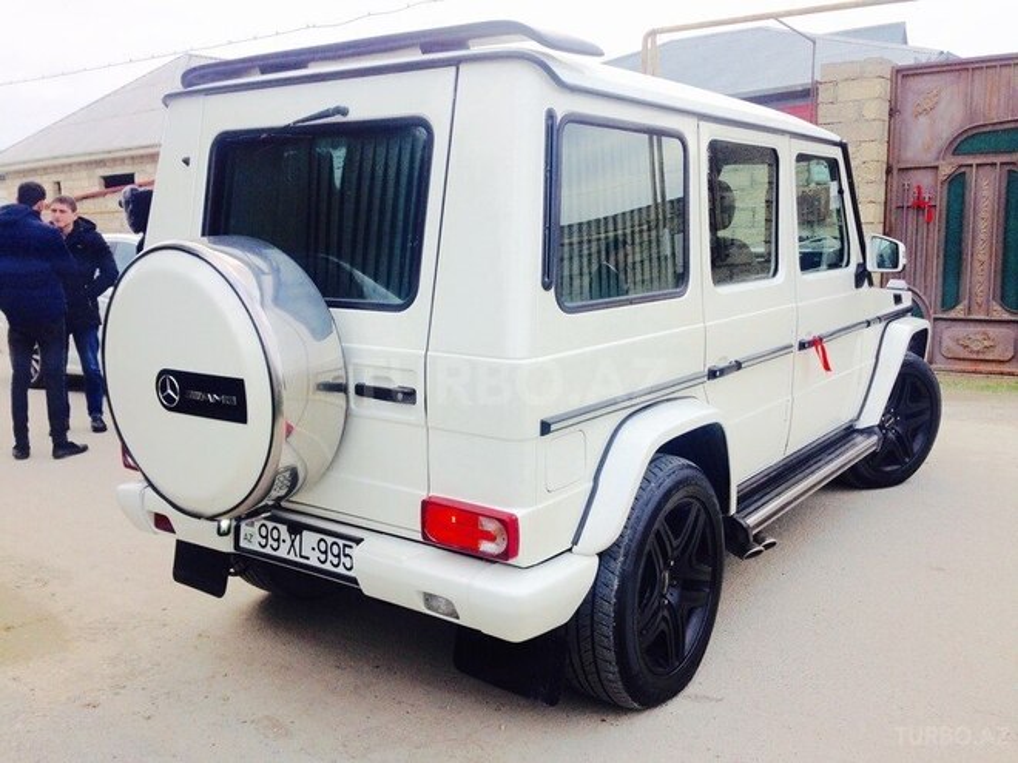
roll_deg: +0.2
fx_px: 970
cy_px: 382
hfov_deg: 55.4
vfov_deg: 42.9
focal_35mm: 33
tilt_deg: -8.9
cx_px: 509
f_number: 2.4
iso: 50
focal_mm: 4.12
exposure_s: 1/229
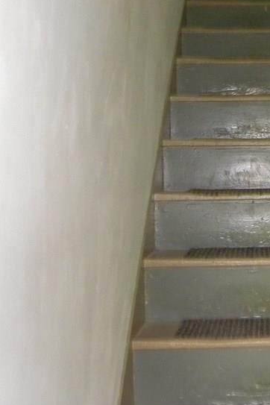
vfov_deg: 38.3
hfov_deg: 24.7
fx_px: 574
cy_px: 127
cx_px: 298
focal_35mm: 51
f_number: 2.8
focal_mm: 4.6
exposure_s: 1/30
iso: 400
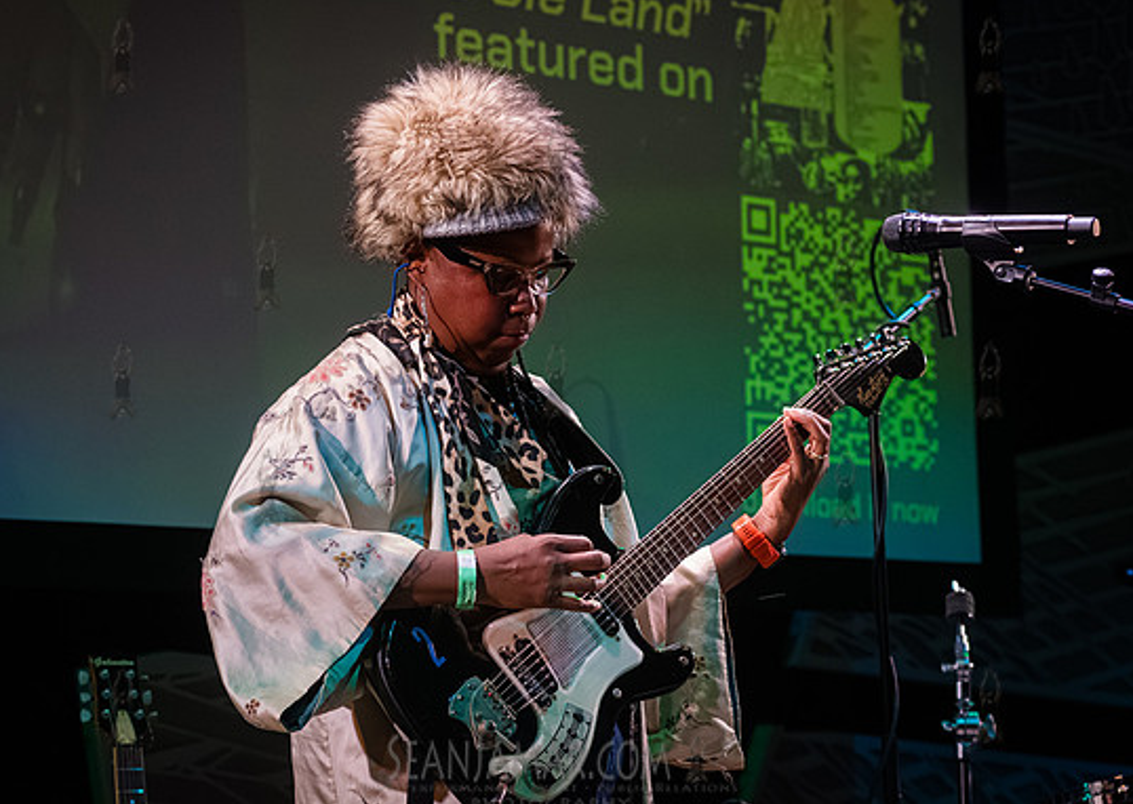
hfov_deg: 22.2
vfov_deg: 15.8
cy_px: 379
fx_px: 2890
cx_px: 516
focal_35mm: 90
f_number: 5
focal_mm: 80
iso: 8000
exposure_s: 1/640
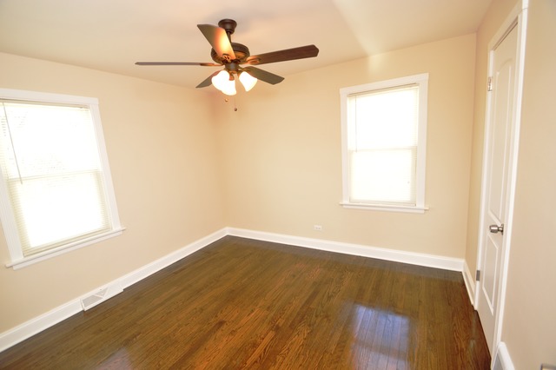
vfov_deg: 77.3
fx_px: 232
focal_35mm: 15
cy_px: 185
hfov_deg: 100.4
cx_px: 278
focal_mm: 10
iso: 400
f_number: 4.5
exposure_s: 1/80
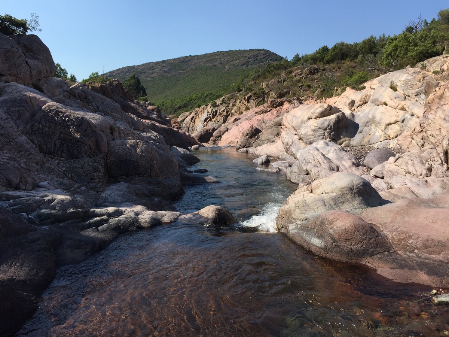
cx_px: 224
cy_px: 168
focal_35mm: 29
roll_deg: -1.2
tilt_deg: -7.2
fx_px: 376
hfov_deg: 61.7
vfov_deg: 48.2
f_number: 2.2
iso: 32
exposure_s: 1/1883
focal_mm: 4.15
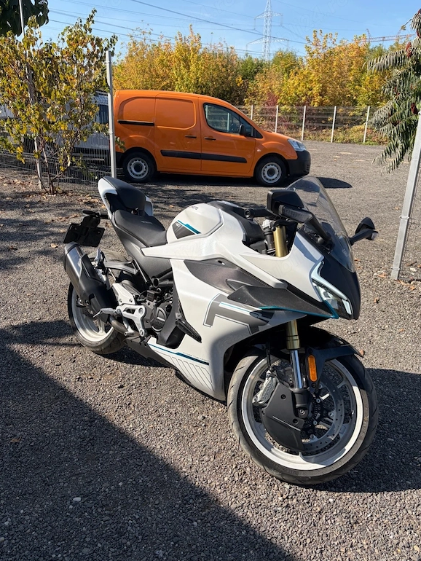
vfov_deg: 65.3
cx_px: 217
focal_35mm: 27
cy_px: 272
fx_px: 438
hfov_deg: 51.4
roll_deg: -1.1
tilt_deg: -19.0
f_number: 1.6
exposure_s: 1/3125
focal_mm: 5.96
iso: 64
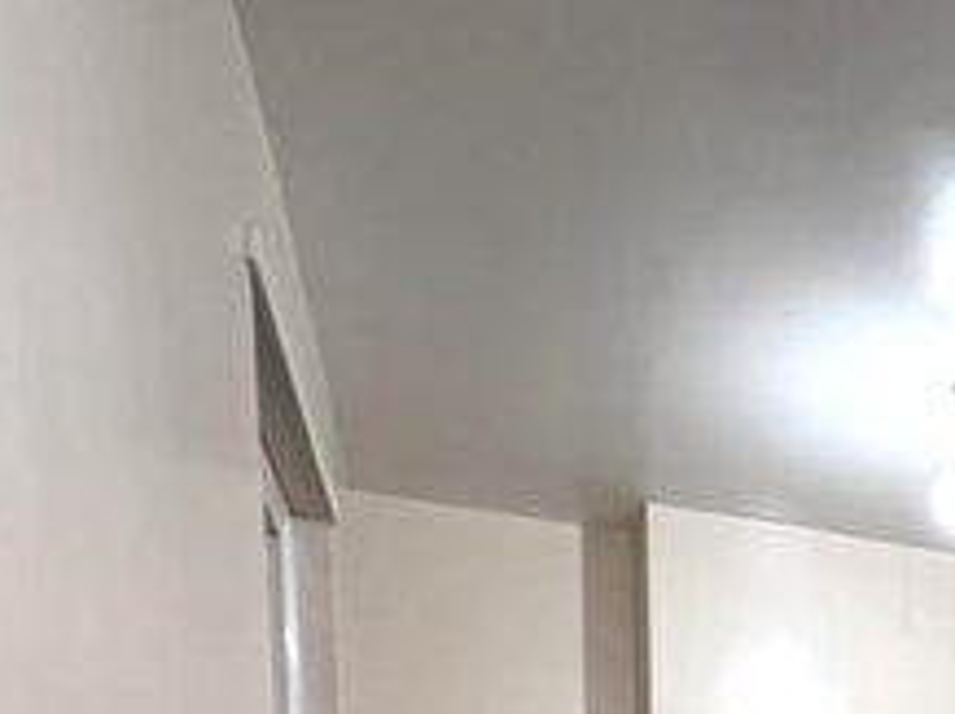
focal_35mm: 45
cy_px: 1145
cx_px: 1021
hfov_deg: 36.4
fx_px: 1240
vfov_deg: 23.5
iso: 320
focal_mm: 2.22
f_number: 2.2
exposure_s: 1/50
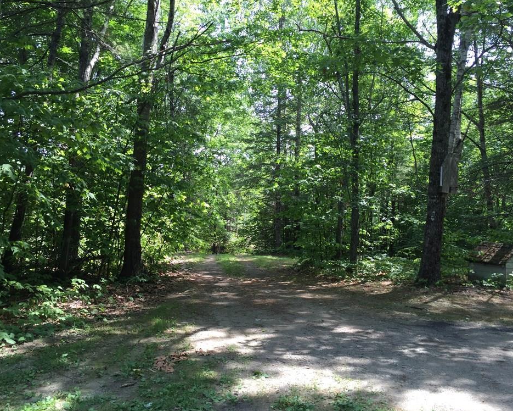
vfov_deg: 47.1
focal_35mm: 31
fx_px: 471
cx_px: 244
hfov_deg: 57.2
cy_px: 203
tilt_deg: +3.9
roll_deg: -2.2
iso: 32
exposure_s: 1/161
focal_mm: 4.15
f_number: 2.2
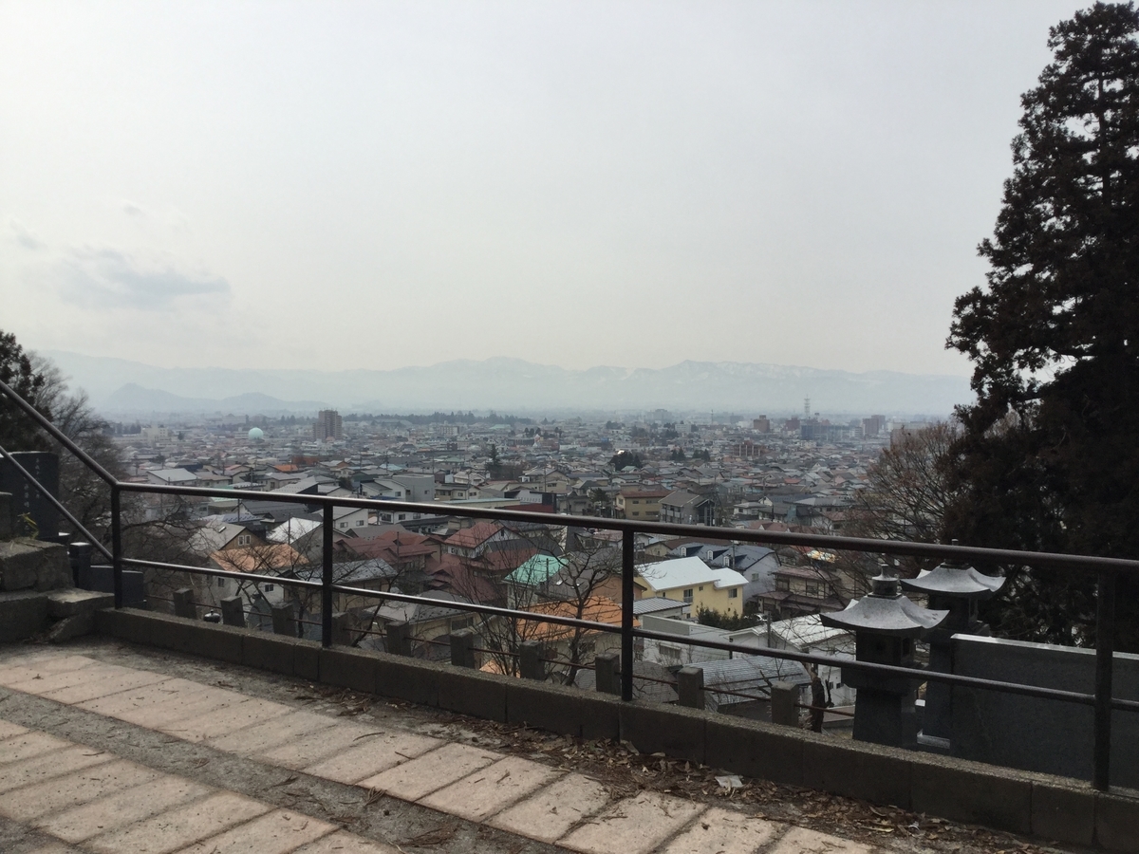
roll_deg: -0.3
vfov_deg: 45.4
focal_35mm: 31
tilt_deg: -4.3
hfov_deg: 58.4
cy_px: 427
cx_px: 570
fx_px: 1020
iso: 25
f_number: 2.4
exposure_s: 1/1988
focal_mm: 3.3
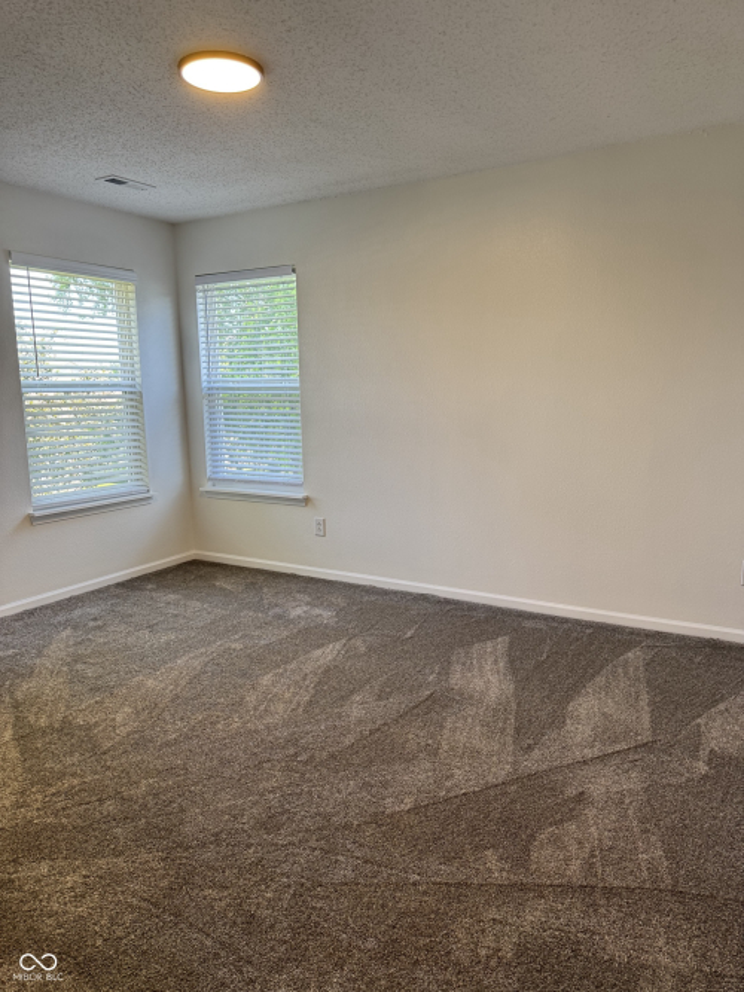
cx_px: 372
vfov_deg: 71.6
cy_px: 496
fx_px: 688
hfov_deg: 56.8
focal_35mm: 24
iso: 100
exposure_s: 1/120
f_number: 1.78
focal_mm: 6.76
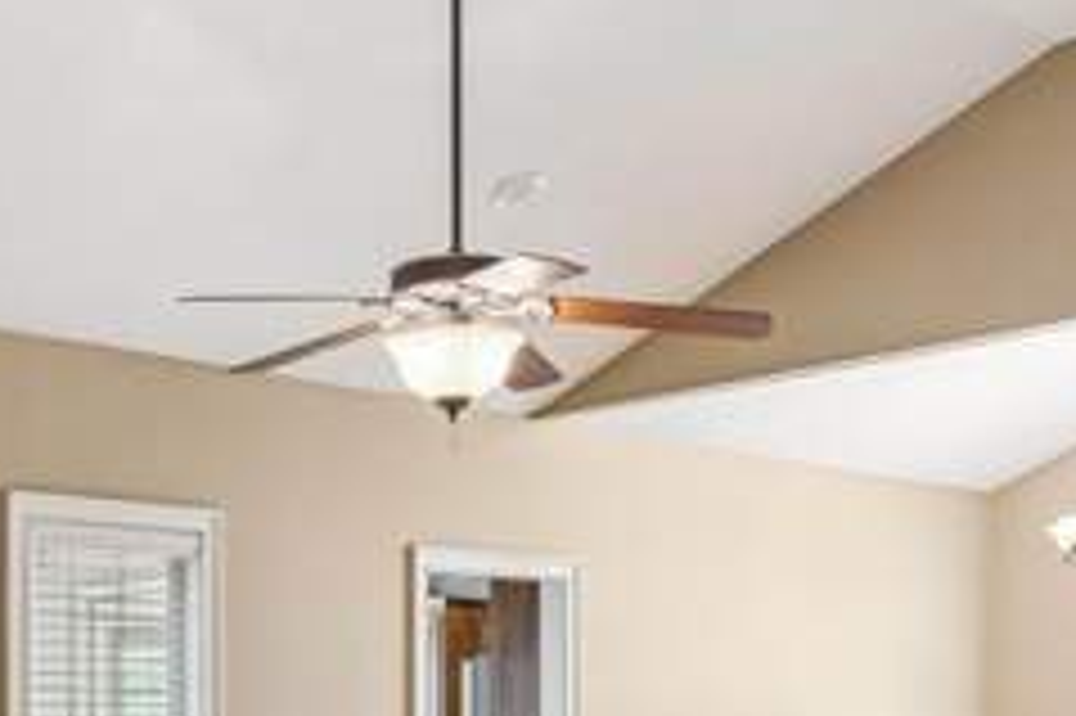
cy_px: 723
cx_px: 122
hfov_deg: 33.4
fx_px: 1702
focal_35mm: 57
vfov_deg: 22.8
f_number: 8
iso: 250
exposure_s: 1/10
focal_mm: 17
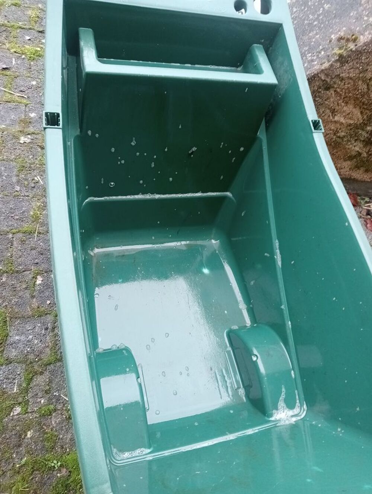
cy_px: 247
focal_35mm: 28
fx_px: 400
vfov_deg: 63.4
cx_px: 186
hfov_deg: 49.9
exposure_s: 1/33.3
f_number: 1.8
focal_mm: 4.04
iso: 632
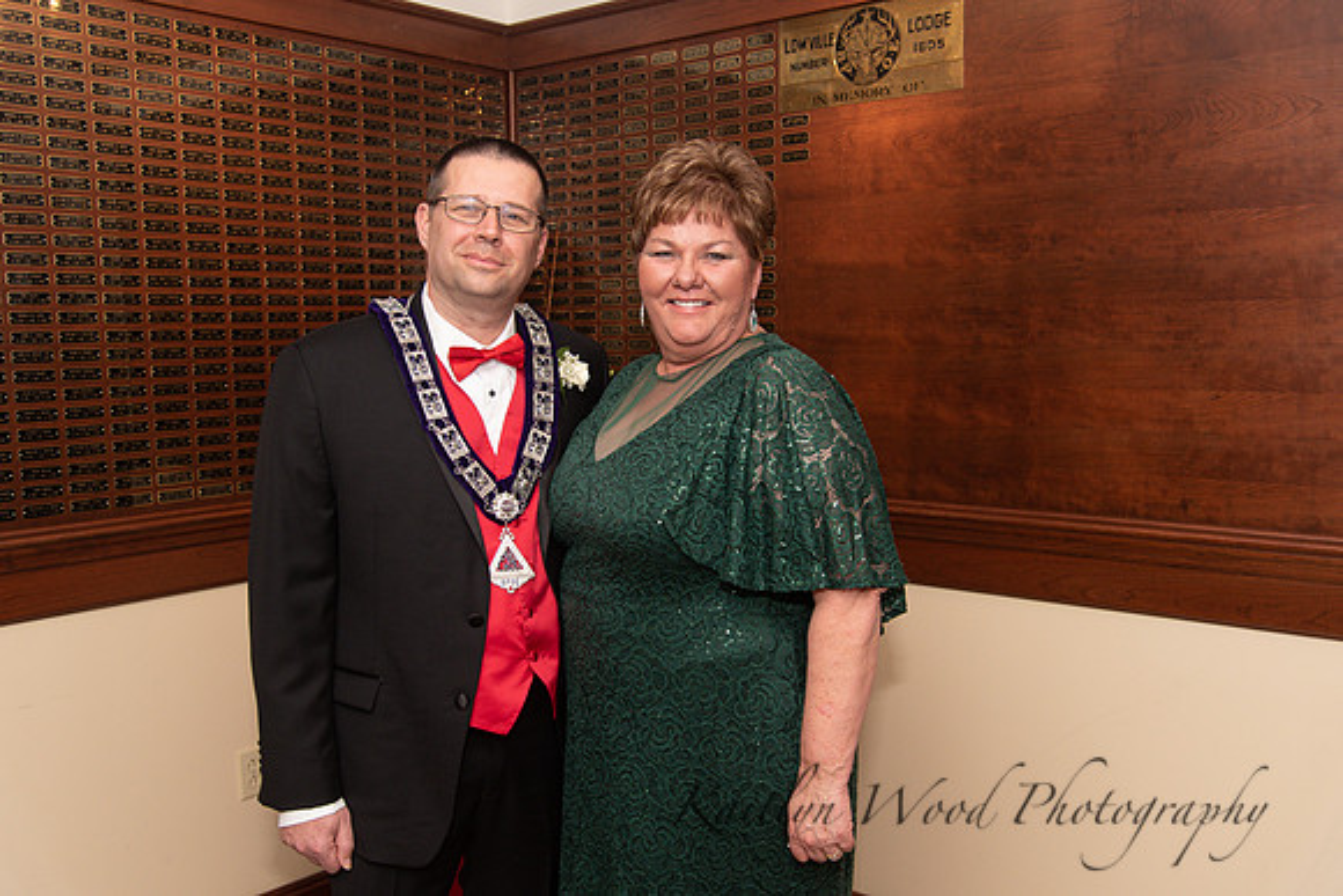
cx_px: 672
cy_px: 448
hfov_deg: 55.8
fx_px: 1269
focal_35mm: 34
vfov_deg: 38.9
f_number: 4
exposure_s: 1/200
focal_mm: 34
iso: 800
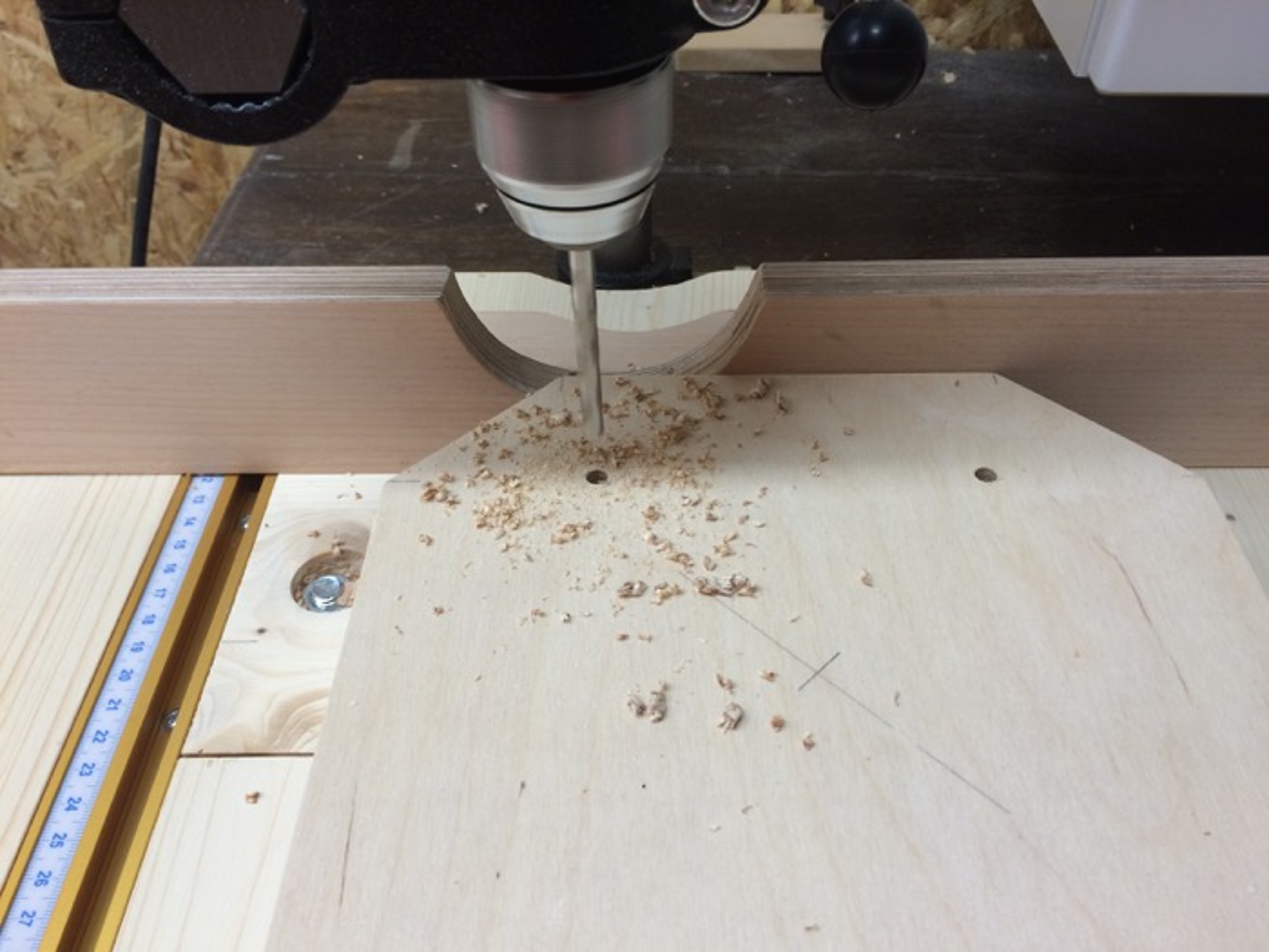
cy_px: 476
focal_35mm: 29
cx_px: 634
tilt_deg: -44.8
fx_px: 1063
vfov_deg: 48.2
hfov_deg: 61.7
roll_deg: -1.5
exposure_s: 1/33
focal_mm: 4.15
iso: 40
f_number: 2.2
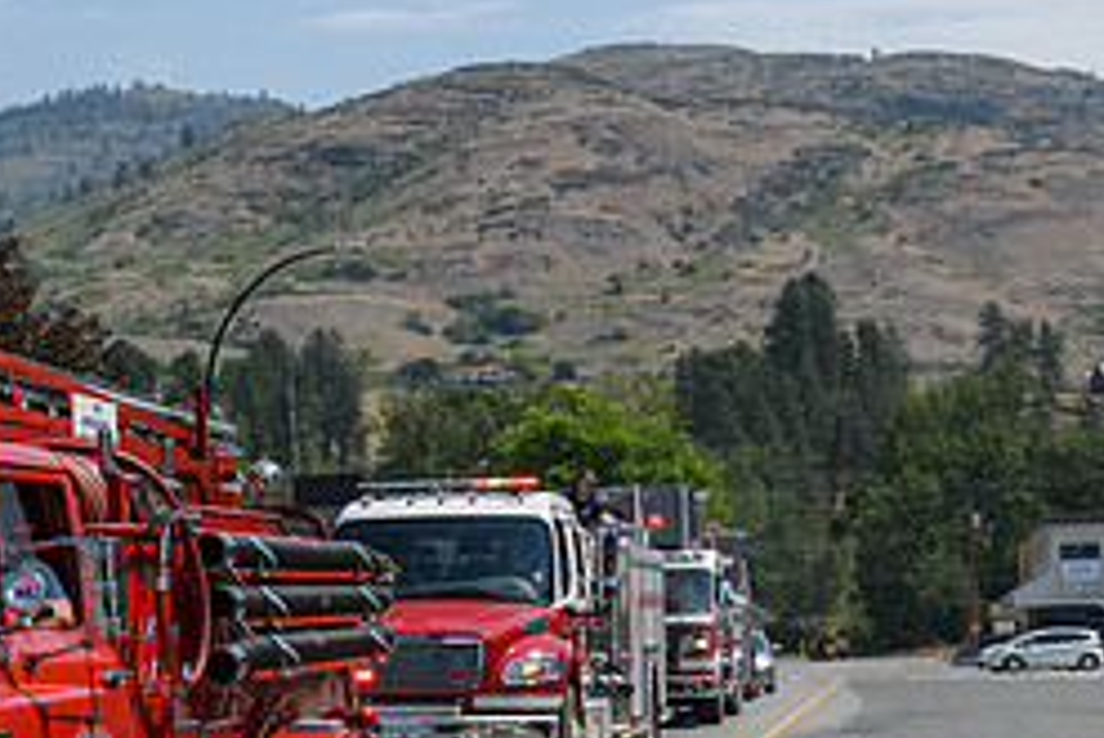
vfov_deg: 16.3
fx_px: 2547
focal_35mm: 83
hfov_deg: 22.3
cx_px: -273
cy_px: 614
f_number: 8
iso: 64
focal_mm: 24
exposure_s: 1/320
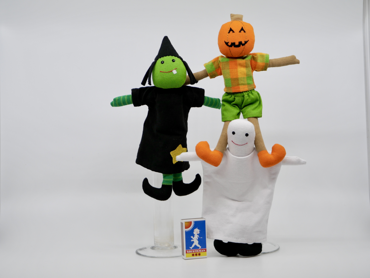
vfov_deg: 9.9
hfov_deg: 13.2
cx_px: 185
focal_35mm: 150
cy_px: 139
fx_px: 1603
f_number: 4.8
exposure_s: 1/250
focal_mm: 75
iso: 200
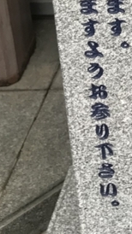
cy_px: -150
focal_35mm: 114
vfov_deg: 16.5
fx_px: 710
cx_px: 272
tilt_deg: -16.7
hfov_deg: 9.8
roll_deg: +0.7
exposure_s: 1/120
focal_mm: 3.99
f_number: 1.8
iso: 25
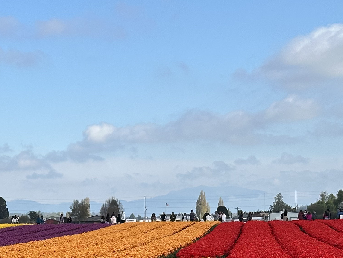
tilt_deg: -4.9
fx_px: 1288
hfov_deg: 14.8
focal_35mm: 130
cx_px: -41
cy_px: 338
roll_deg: +1.2
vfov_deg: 11.1
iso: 64
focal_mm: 6.86
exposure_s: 1/3058
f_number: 1.78
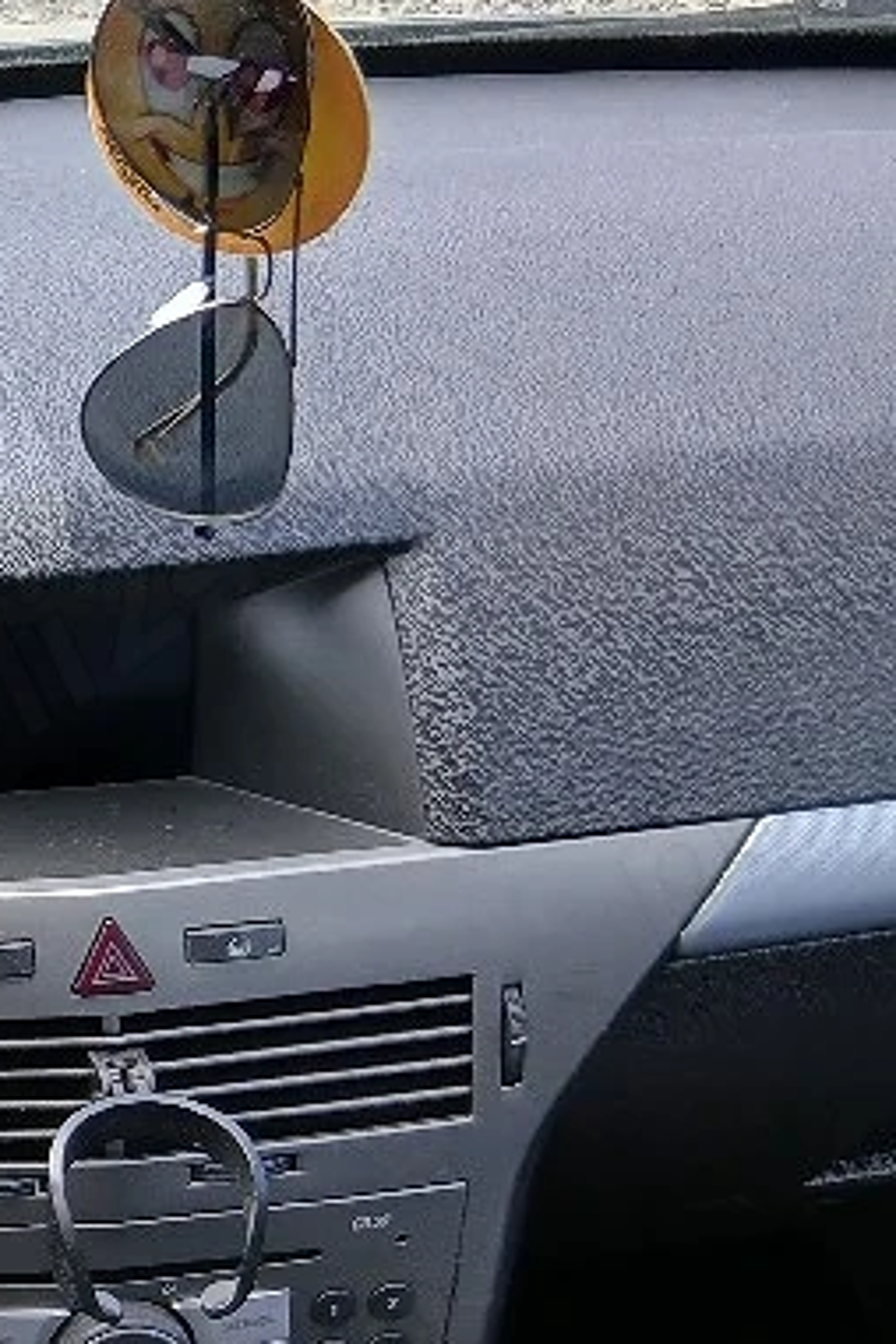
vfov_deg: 28.5
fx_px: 2650
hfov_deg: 16.7
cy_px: 674
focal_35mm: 71
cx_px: -600
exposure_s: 1/101
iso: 32
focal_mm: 3.98
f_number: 1.8
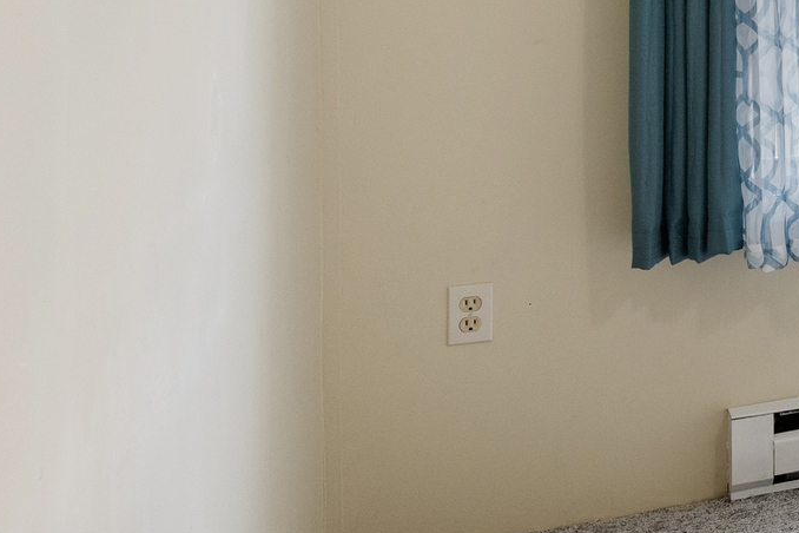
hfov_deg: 17.4
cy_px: -97
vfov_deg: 18.3
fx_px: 1569
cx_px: 1701
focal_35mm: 71
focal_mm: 15.6
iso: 800
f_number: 8
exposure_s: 1/20
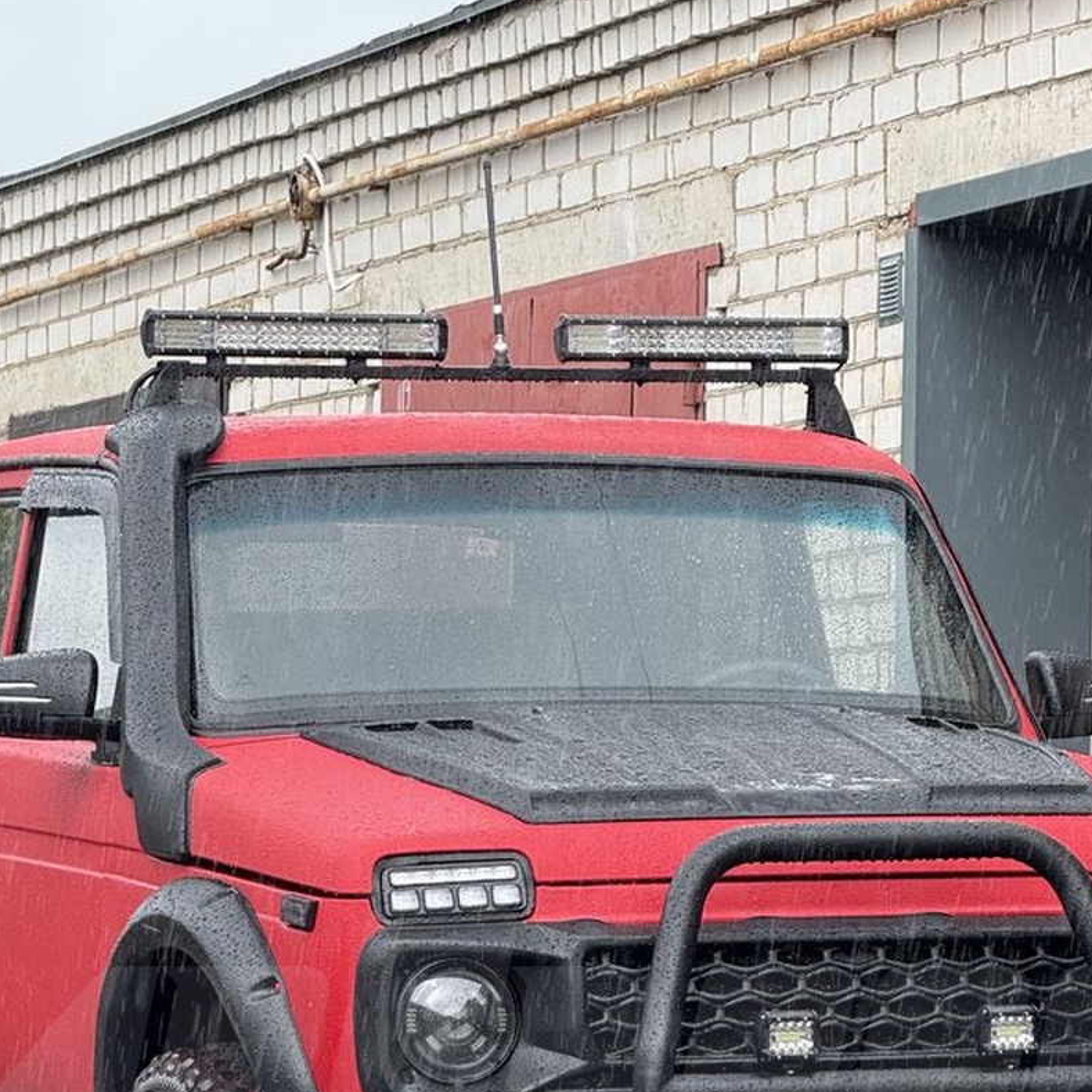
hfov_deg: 8.1
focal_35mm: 215
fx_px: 7673
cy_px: 1056
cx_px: 559
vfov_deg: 8.1
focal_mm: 15.66
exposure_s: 1/261
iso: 64
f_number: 2.8
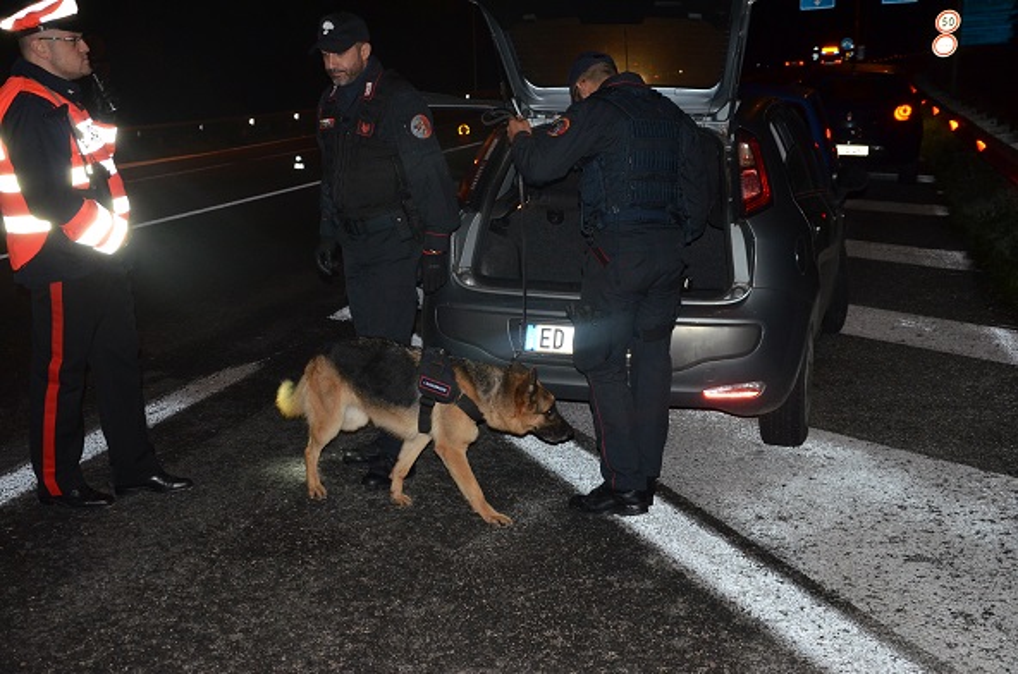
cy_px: 337
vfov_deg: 27.9
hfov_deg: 41.2
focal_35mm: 48
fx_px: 1354
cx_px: 509
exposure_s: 1/200
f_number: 4.2
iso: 1600
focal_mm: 32
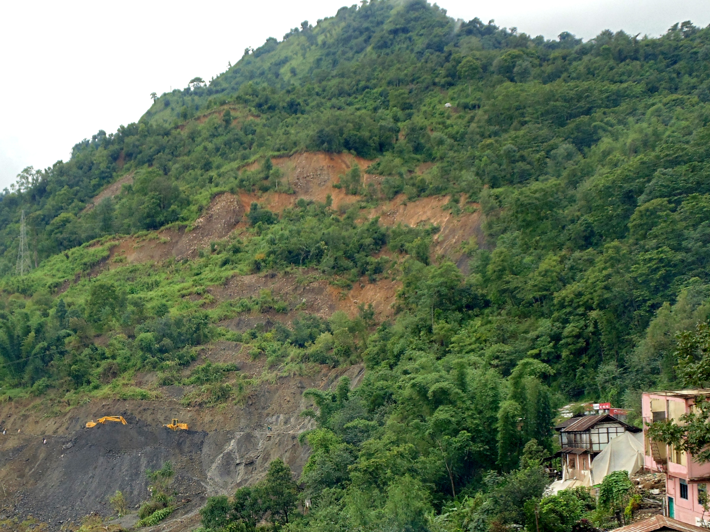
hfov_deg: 30.7
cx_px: 186
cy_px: 385
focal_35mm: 62
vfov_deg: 23.5
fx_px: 1272
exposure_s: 1/200
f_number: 3.6
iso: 80
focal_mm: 7.4
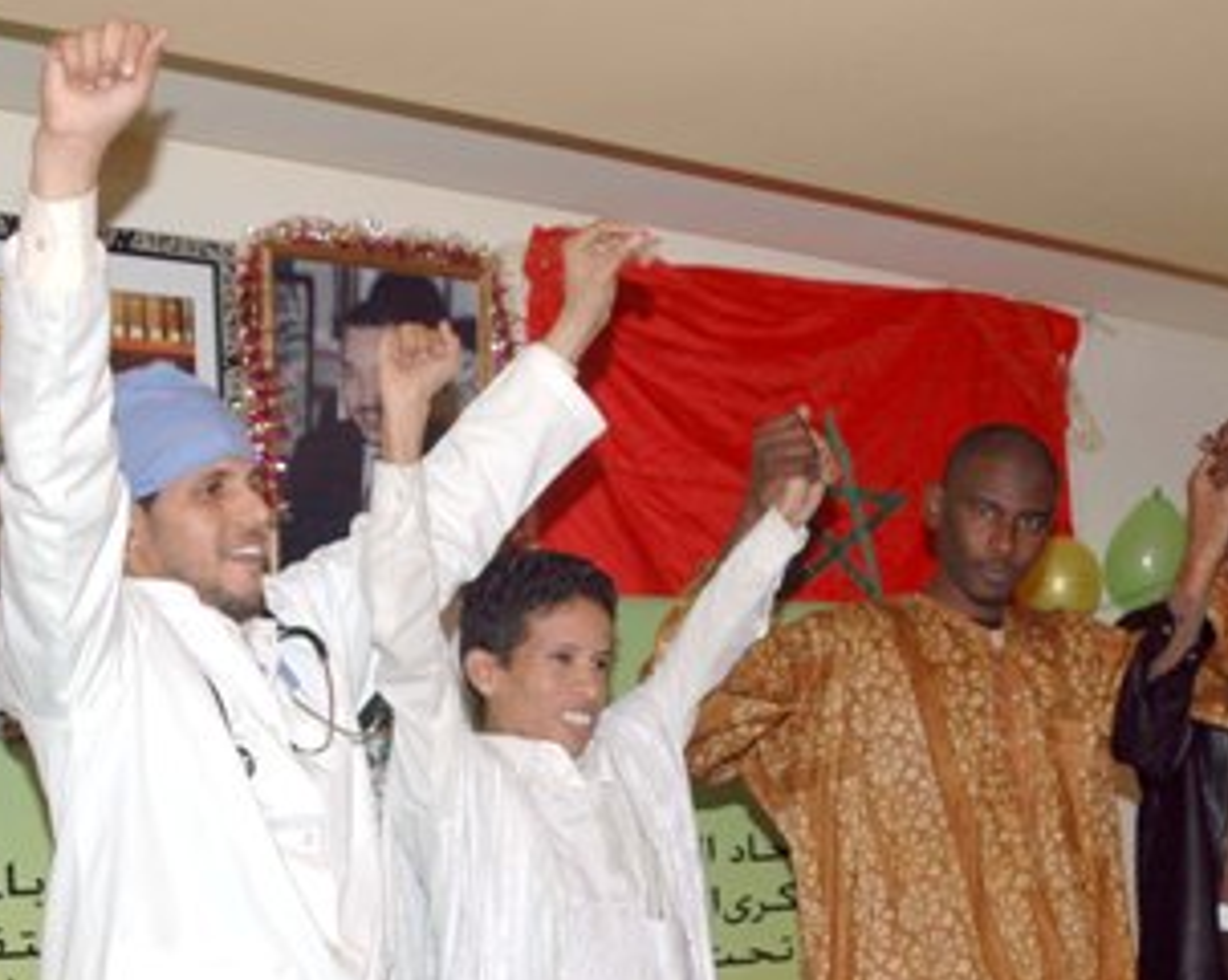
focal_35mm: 73
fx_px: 2651
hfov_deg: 26.1
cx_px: 642
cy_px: 773
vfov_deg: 20.7
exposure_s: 1/60
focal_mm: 26
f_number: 4
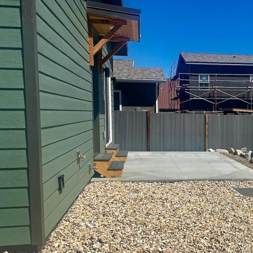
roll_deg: +0.4
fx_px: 339
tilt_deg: -6.5
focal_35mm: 41
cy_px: 144
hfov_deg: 39.2
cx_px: 205
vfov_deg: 40.8
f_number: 1.6
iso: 50
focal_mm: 5.96
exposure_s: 1/6329
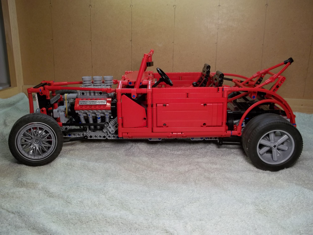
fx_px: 298
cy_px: 118
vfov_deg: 42.9
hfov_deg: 55.4
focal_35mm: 33
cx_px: 156
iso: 64
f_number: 3.3
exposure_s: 1/40
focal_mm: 5.9
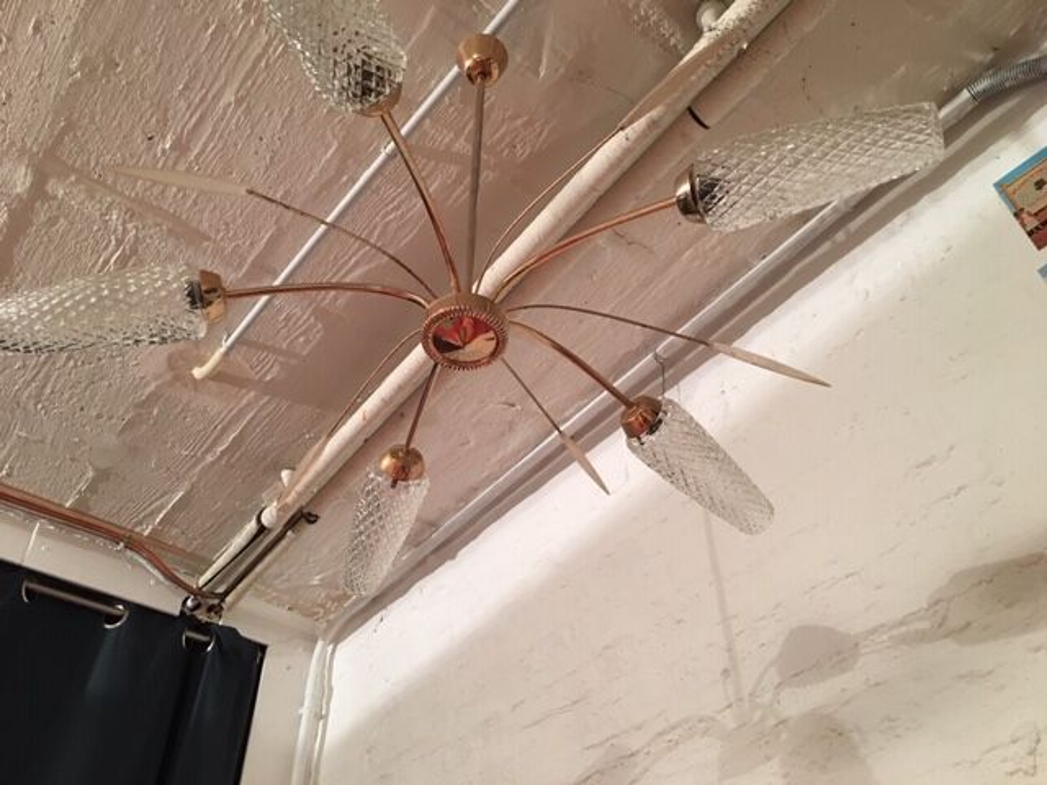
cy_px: 392
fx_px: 877
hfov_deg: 61.7
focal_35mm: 29
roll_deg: +0.3
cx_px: 524
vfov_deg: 48.2
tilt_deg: +44.2
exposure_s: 1/17
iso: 80
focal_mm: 4.15
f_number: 2.2
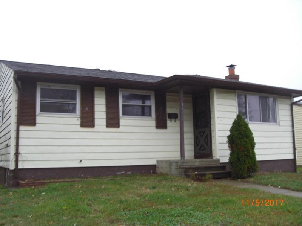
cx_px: 151
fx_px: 332
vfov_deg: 37.7
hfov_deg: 49.0
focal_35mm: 38
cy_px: 113
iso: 100
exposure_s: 1/125
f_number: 2.7
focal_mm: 6.2
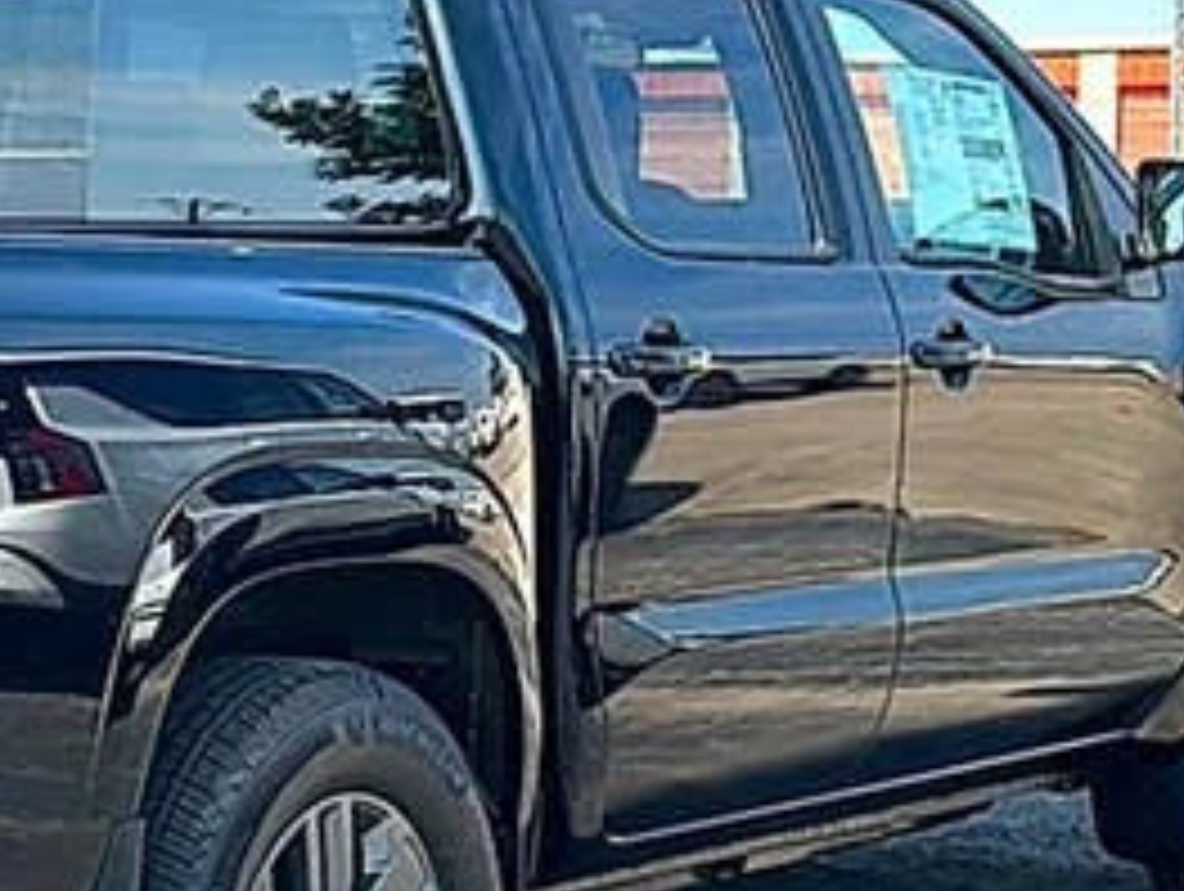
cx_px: 18
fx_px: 3459
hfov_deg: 18.9
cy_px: 506
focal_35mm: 101
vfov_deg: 14.7
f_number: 1.78
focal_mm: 6.86
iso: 80
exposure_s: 1/1919
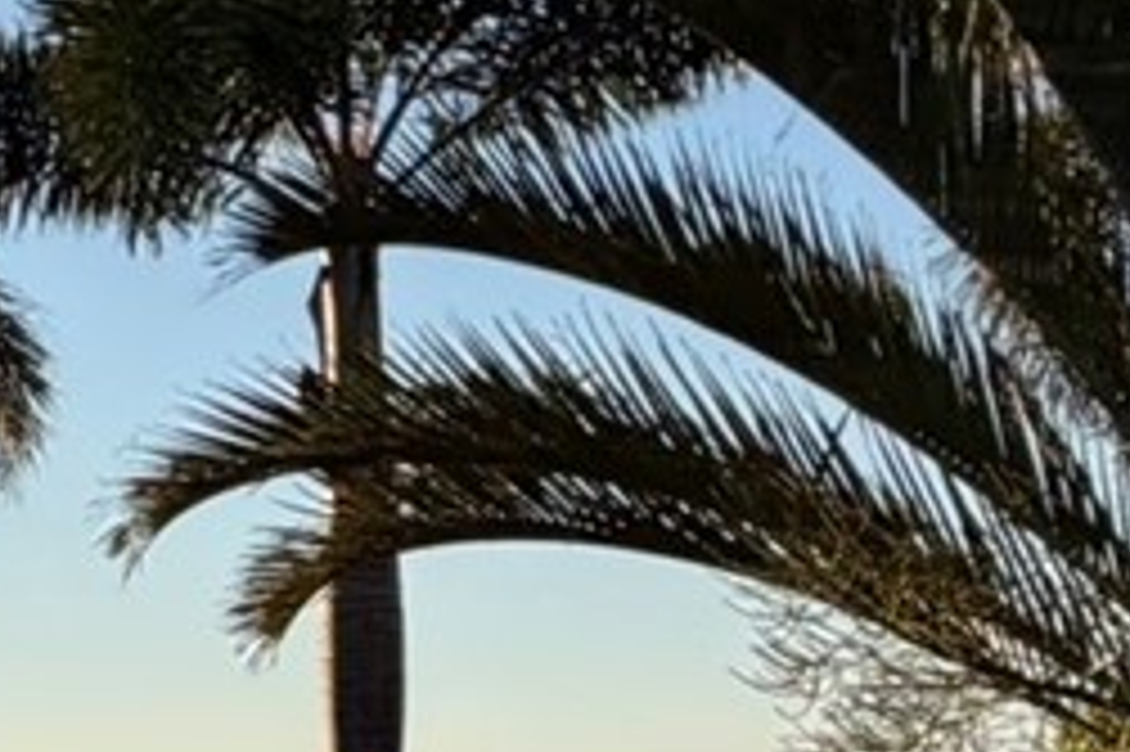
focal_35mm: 93
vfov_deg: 14.3
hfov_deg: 17.6
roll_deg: +0.8
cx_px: -927
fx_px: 2917
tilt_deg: +1.5
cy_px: 856
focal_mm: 2.22
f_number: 2.2
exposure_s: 1/770
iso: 32
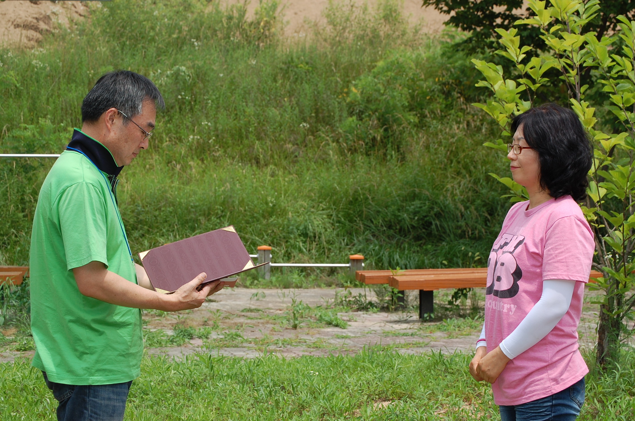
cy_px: 210
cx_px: 318
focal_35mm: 90
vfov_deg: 15.1
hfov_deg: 22.7
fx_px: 1585
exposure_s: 1/320
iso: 200
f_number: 9
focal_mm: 60
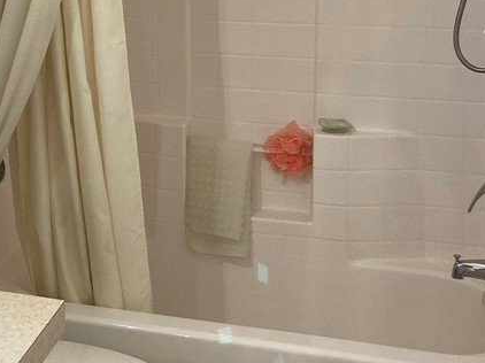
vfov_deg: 20.7
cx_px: -25
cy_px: -23
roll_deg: +0.2
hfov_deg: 26.7
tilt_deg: -1.7
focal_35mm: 68
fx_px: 952
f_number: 1.8
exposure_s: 1/120
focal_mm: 3.99
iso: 80
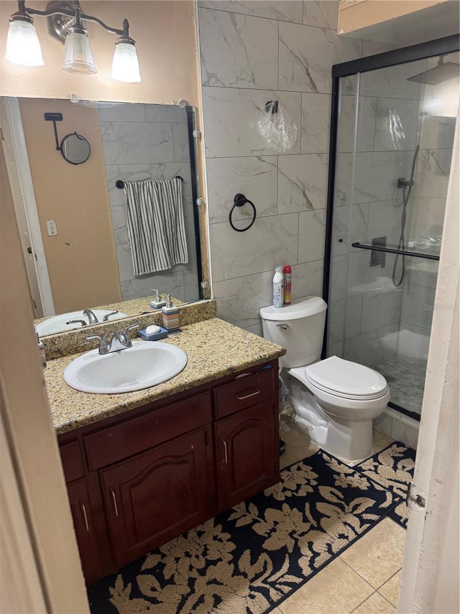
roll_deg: +3.1
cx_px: 230
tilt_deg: -17.9
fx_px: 425
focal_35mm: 24
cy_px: 307
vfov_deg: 71.6
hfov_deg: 56.8
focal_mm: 6.76
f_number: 1.78
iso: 200
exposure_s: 1/60
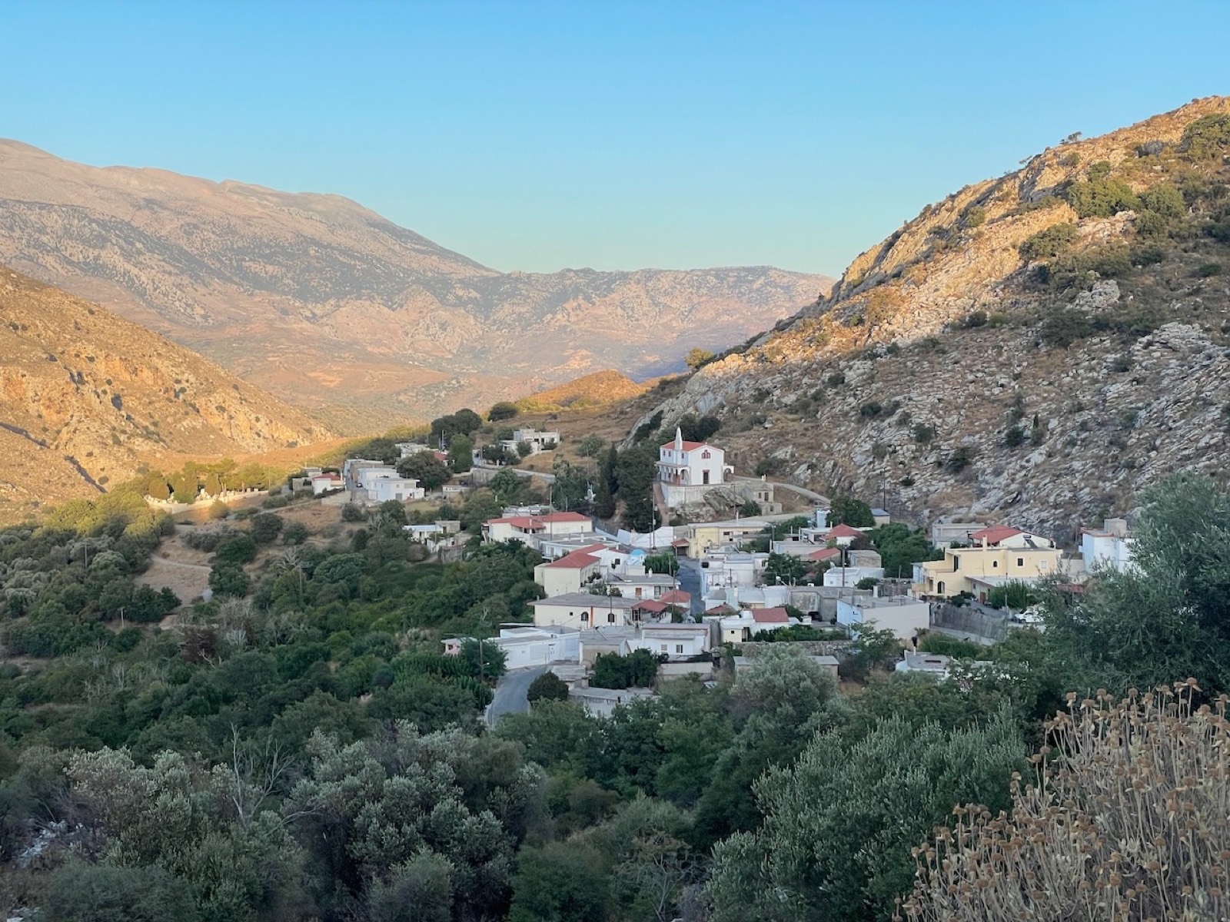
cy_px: 461
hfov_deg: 36.8
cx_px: 615
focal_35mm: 52
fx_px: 1848
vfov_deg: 28.0
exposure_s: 1/500
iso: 25
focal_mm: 6
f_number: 2
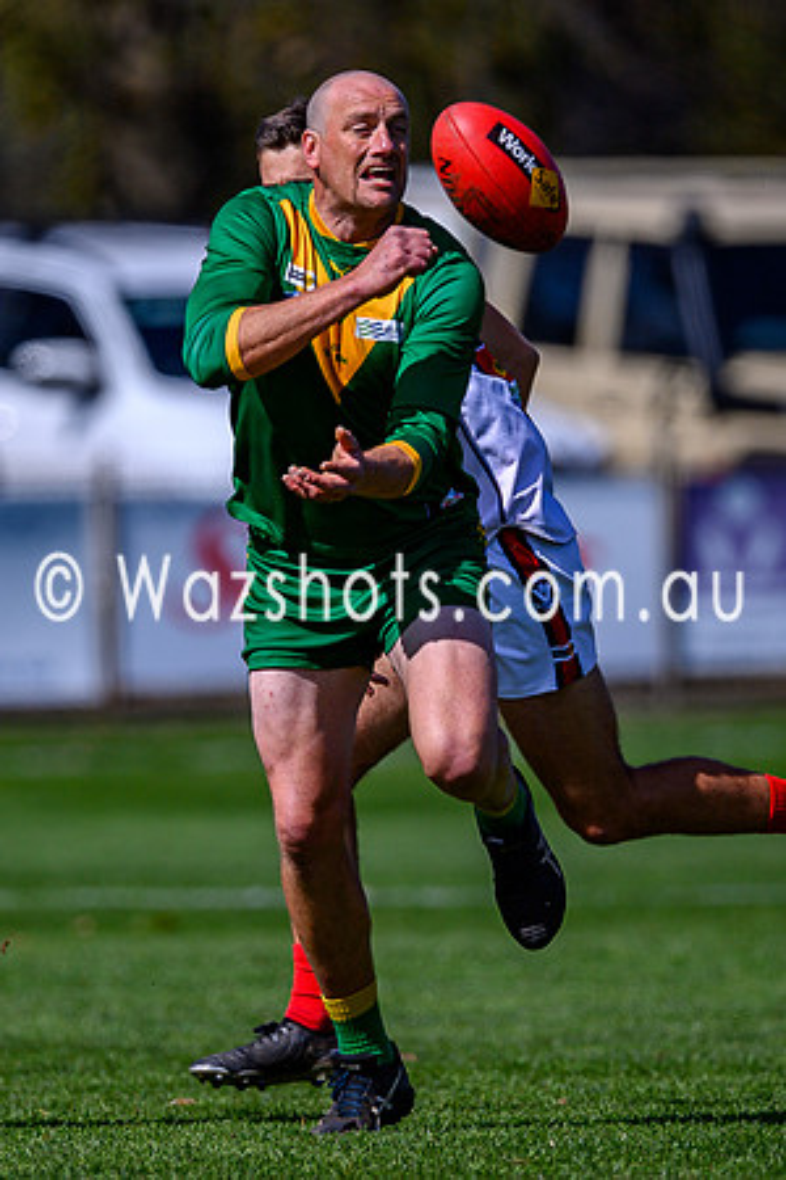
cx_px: 299
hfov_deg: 1.5
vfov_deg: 2.2
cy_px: 489
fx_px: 30723
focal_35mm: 938
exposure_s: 1/2500
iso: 140
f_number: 4
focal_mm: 500
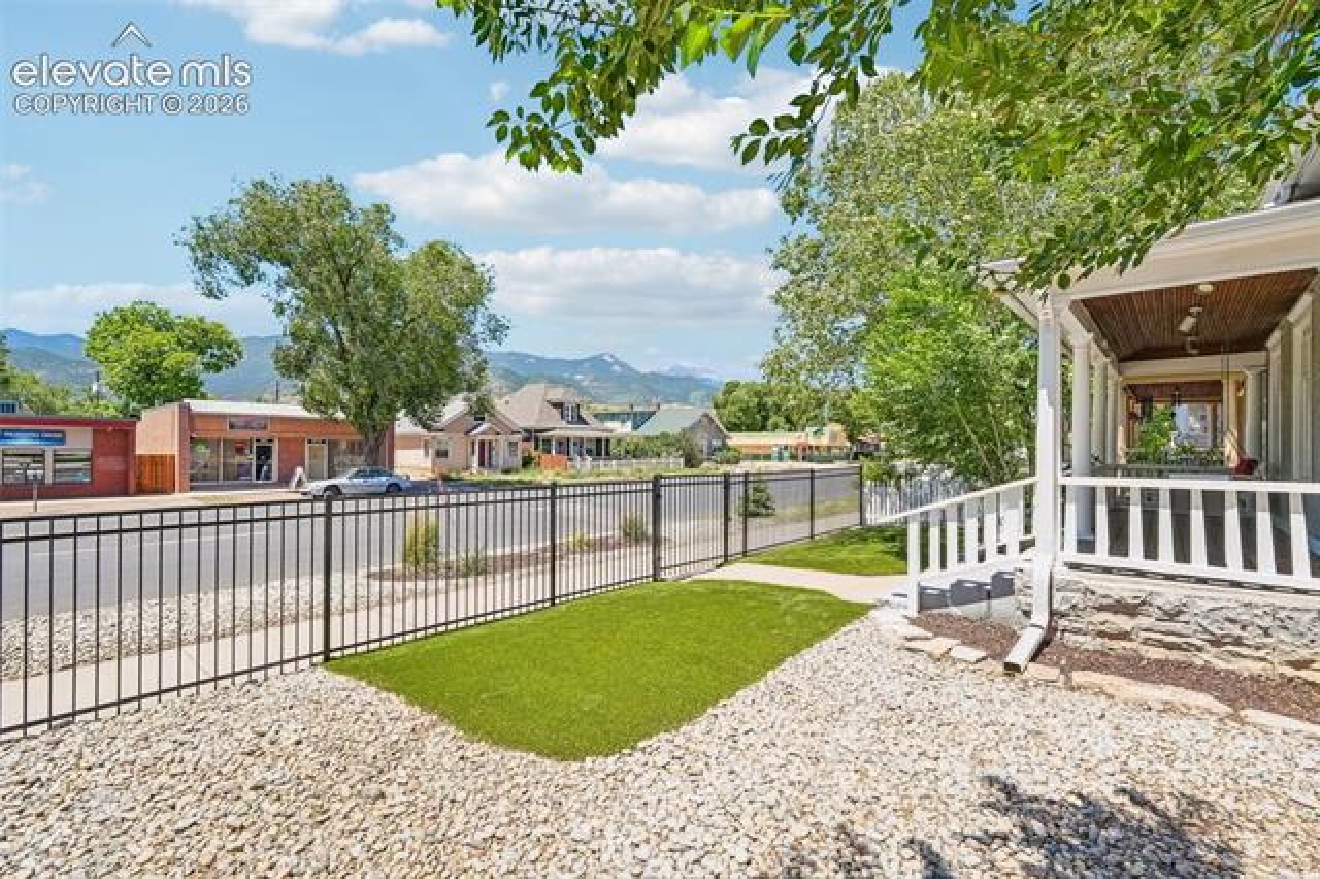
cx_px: 660
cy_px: 440
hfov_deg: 100.4
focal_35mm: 15
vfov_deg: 77.3
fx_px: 550
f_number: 8
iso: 800
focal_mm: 10
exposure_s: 1/400
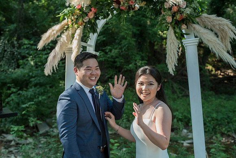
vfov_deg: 27.0
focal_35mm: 50
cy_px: 79
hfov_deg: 39.6
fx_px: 328
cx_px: 118
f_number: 4
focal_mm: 50
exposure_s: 1/1000
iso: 1000
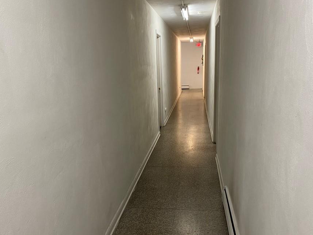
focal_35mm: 31
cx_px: 158
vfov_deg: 45.3
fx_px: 280
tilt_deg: -14.7
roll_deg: +2.2
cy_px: 134
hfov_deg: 58.4
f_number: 1.8
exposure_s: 1/60
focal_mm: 4.25
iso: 160
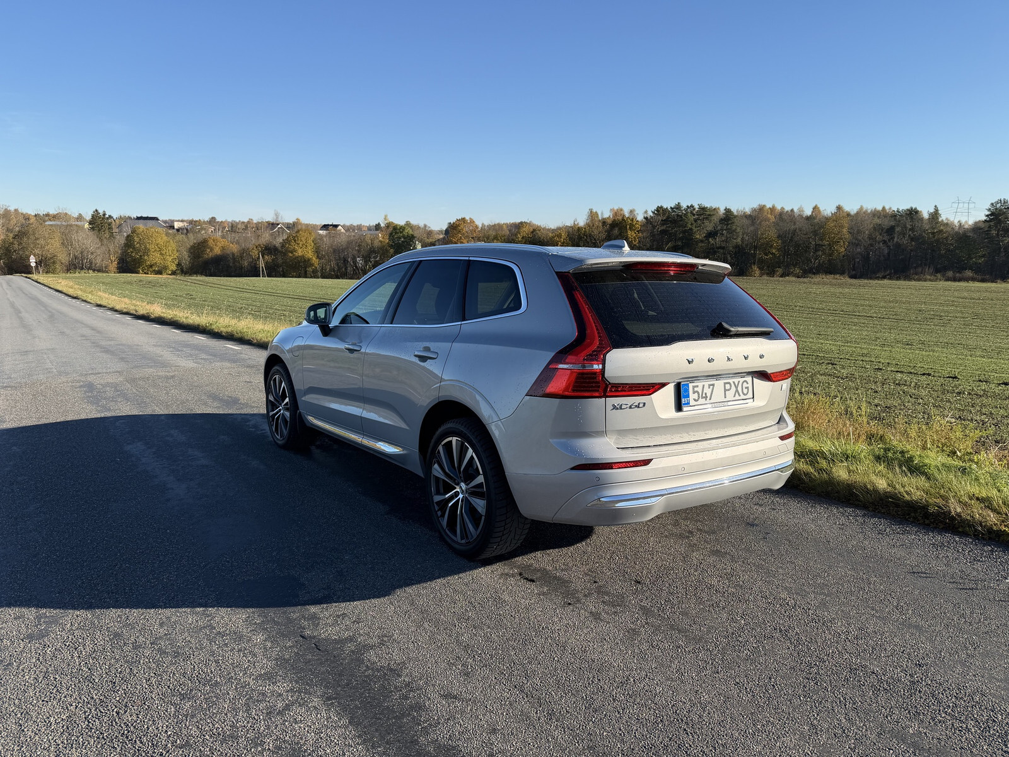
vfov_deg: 56.8
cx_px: 504
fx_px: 700
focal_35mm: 24
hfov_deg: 71.6
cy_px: 378
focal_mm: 6.76
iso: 80
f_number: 1.78
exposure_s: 1/3279
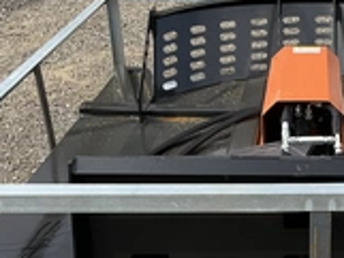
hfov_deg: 26.3
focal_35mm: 72
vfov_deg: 20.4
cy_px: 177
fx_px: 716
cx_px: 297
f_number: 1.8
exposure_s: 1/749
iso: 25
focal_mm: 3
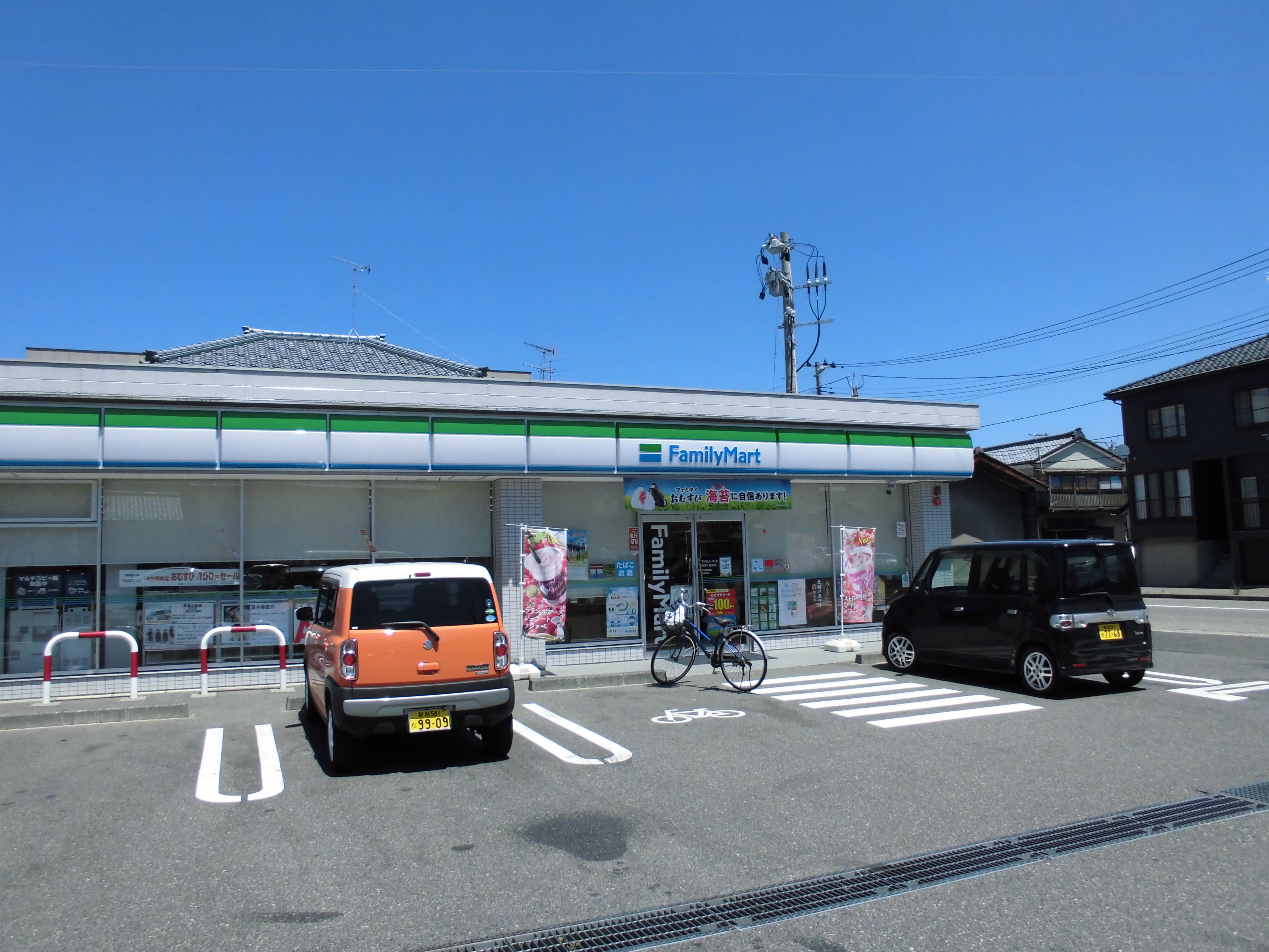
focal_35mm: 26
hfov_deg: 67.3
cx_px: 634
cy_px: 476
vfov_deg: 53.1
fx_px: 953
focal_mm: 4.6
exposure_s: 1/800
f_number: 3.5
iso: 100
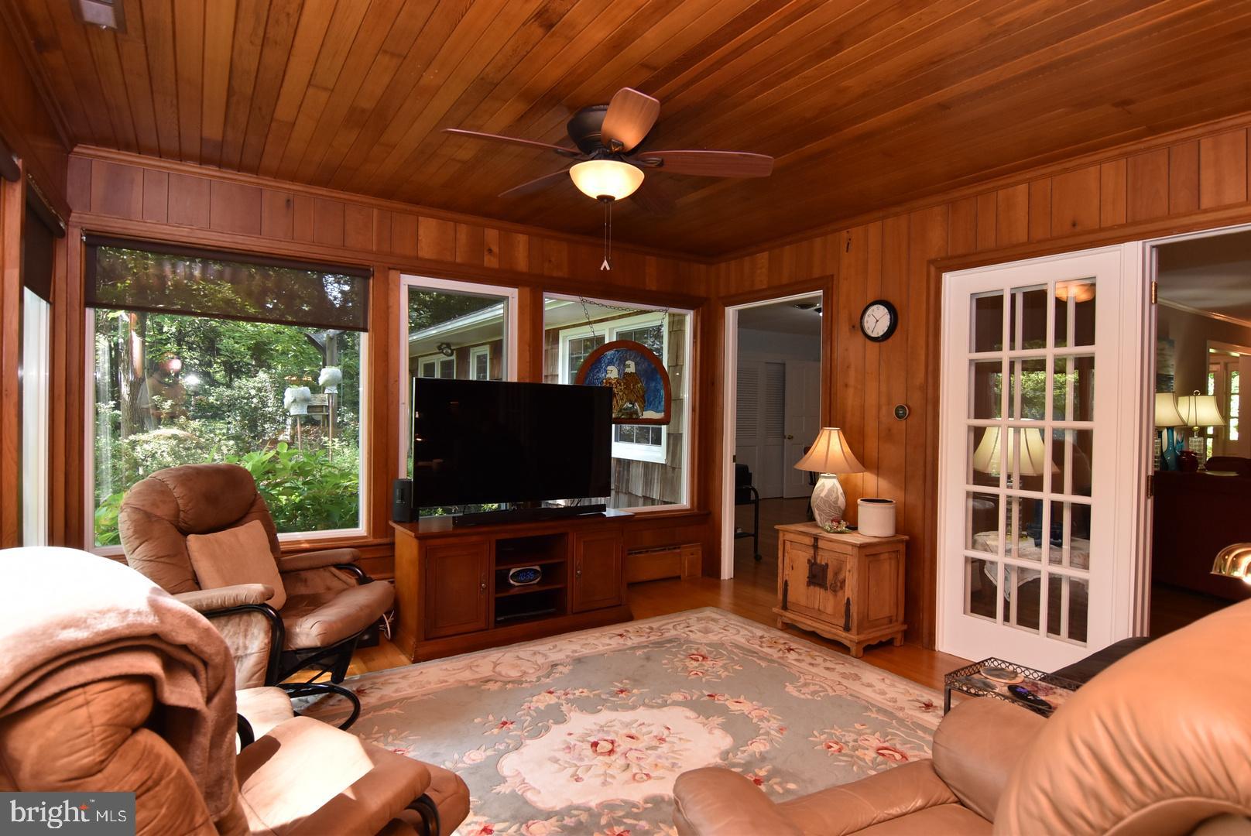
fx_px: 626
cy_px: 418
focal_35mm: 18
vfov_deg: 67.5
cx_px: 626
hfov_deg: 90.0
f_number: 7.1
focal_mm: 12
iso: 800
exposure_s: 1/80
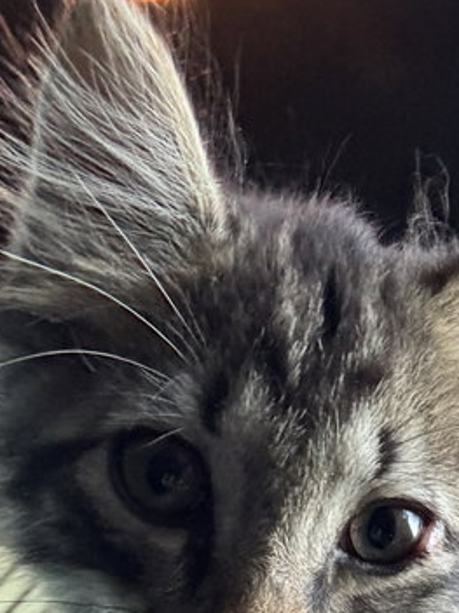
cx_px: 271
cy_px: 544
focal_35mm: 57
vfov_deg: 32.2
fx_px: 1008
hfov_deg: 25.6
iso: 250
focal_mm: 2.69
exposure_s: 1/60
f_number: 1.9
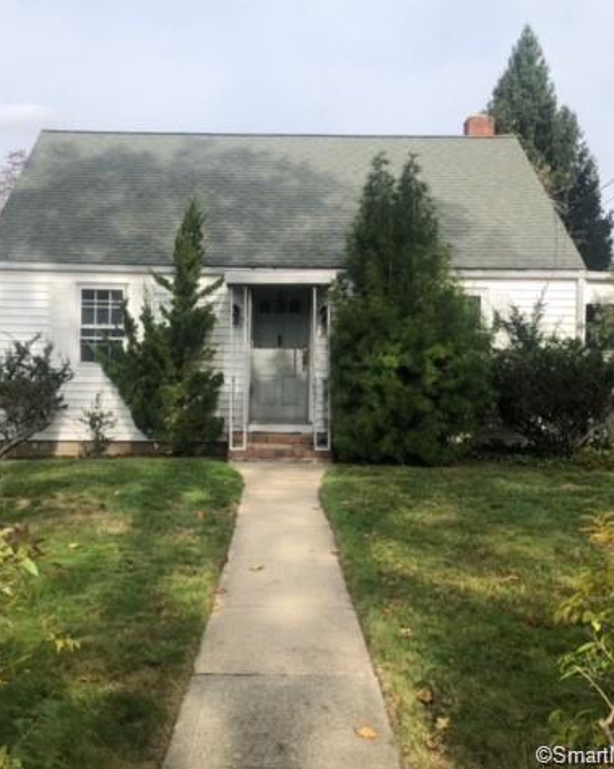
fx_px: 841
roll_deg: -0.3
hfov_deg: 40.0
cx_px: 250
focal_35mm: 37
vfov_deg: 49.1
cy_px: 380
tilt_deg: +0.5
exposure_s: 1/1473
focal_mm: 3.99
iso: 20
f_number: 1.8
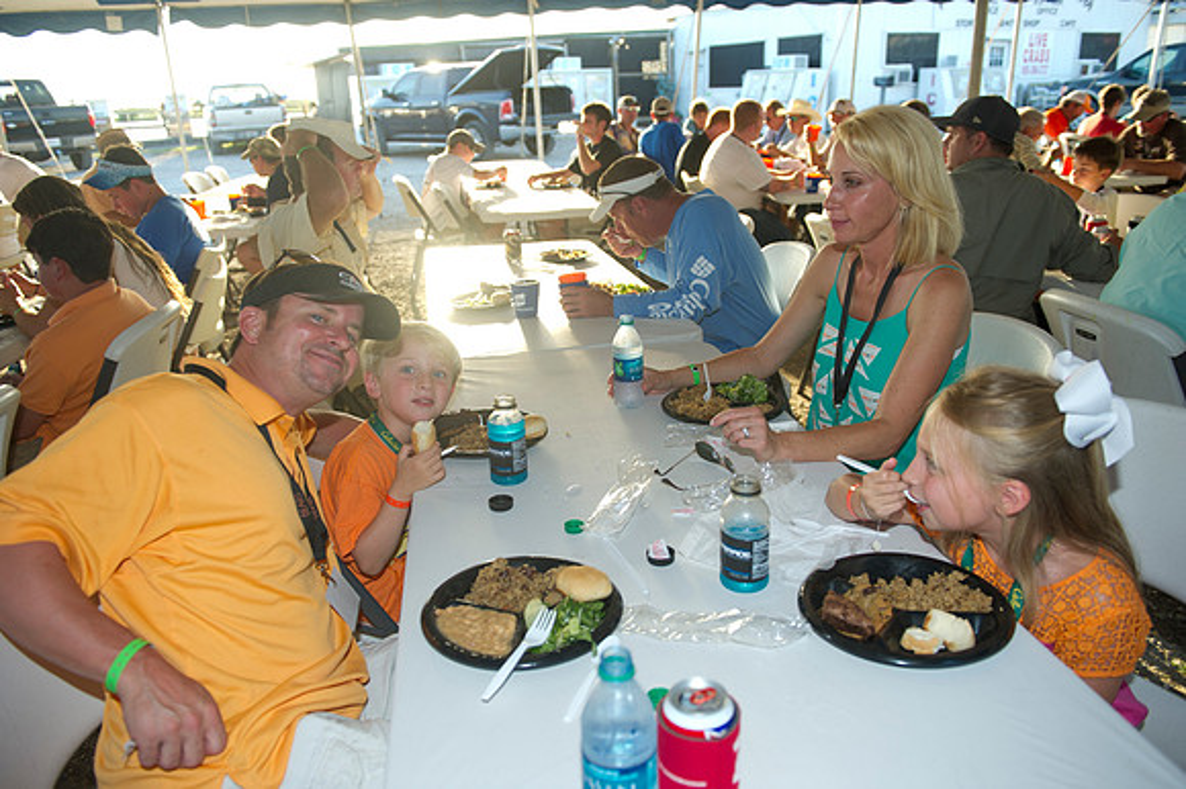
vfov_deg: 47.9
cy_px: 394
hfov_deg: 67.4
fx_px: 889
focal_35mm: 27
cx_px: 593
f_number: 3.5
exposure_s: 1/125
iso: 125
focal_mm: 27
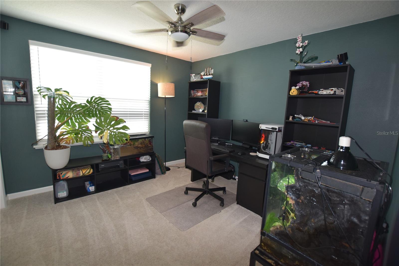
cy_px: 133
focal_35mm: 15
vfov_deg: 77.3
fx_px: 166
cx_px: 200
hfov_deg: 100.4
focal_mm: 10
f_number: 5
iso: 800
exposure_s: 1/100
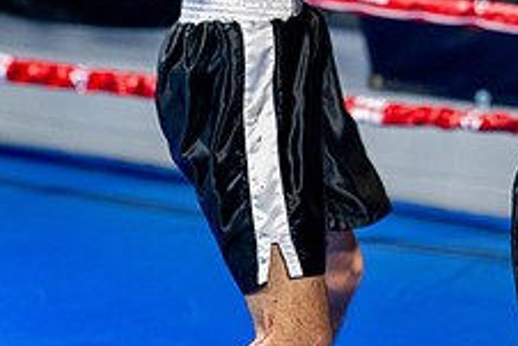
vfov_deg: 7.3
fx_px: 2692
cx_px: 529
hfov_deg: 10.9
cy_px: -10
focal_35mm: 187
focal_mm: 73
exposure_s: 1/800
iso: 4000
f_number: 2
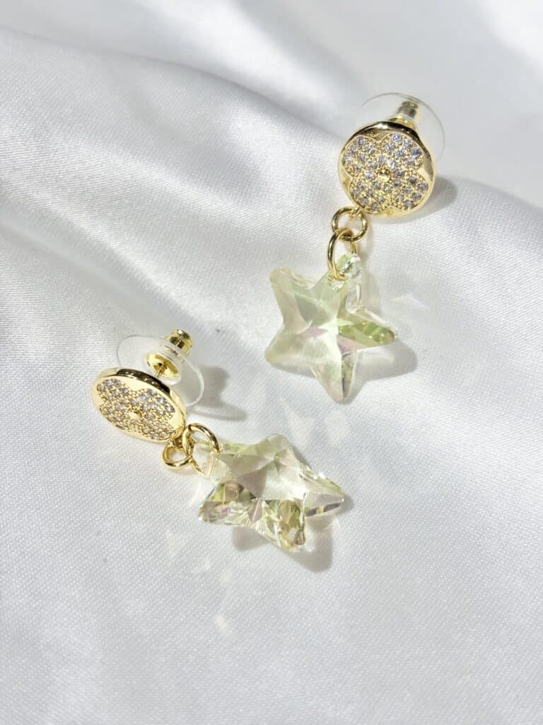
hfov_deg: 28.0
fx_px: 1088
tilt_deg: -48.9
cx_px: 272
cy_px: 362
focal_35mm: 52
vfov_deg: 36.8
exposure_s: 1/380
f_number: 1.6
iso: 32
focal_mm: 5.96
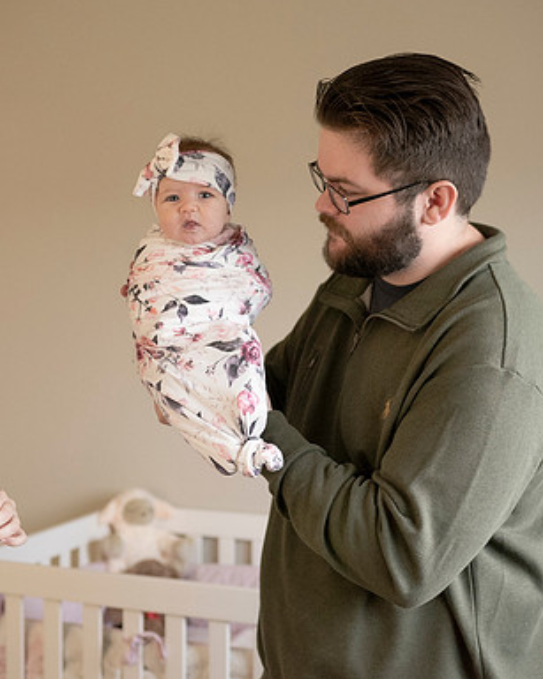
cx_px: 258
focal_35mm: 56
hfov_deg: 27.1
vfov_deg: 33.6
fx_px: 1125
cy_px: 337
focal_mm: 35
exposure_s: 1/160
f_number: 2.2
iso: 2000
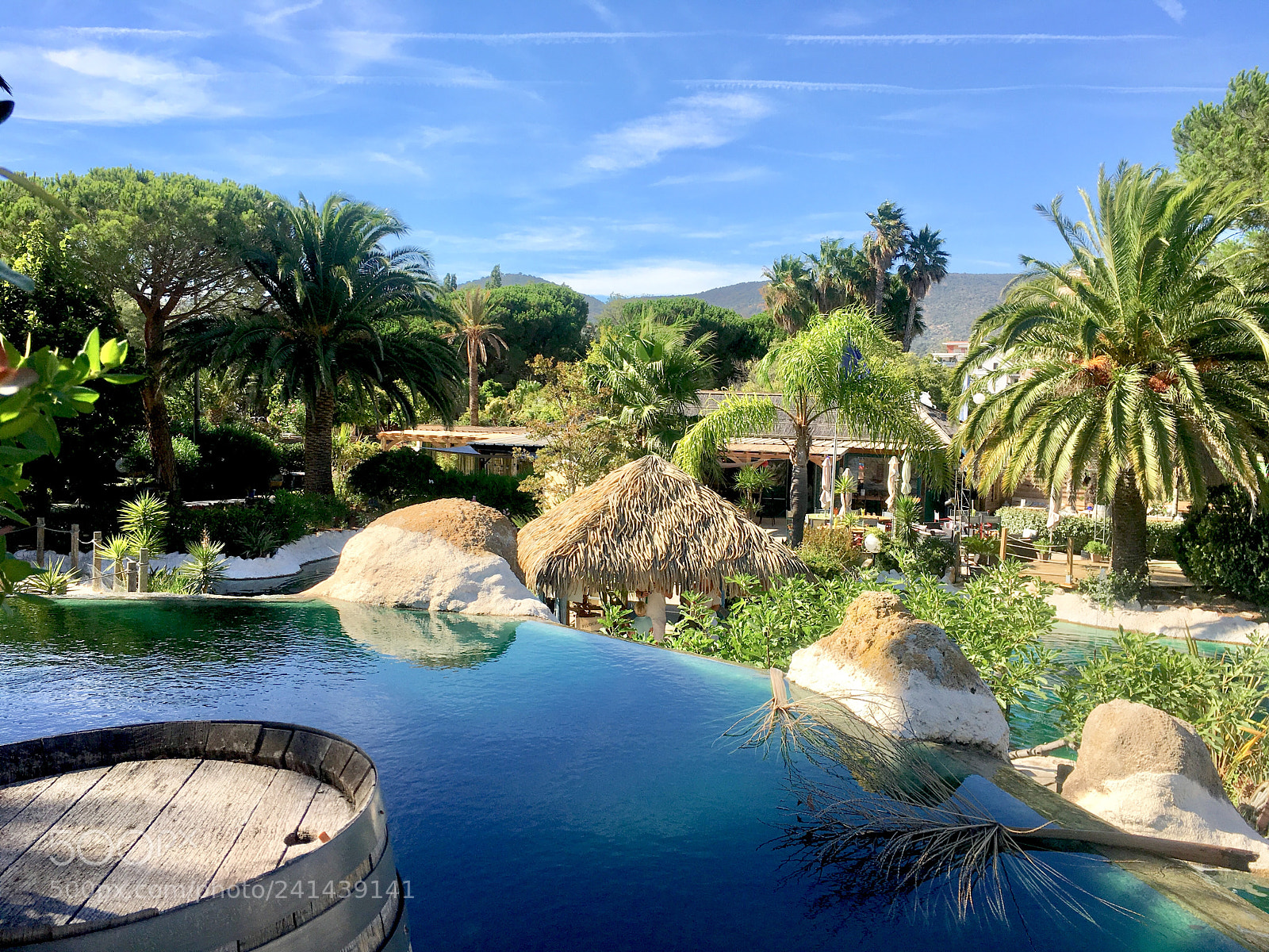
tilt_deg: -2.6
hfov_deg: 61.7
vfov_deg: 48.2
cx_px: 634
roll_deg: -0.9
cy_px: 476
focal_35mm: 29
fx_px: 1063
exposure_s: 1/1166
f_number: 2.2
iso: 25
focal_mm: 4.15
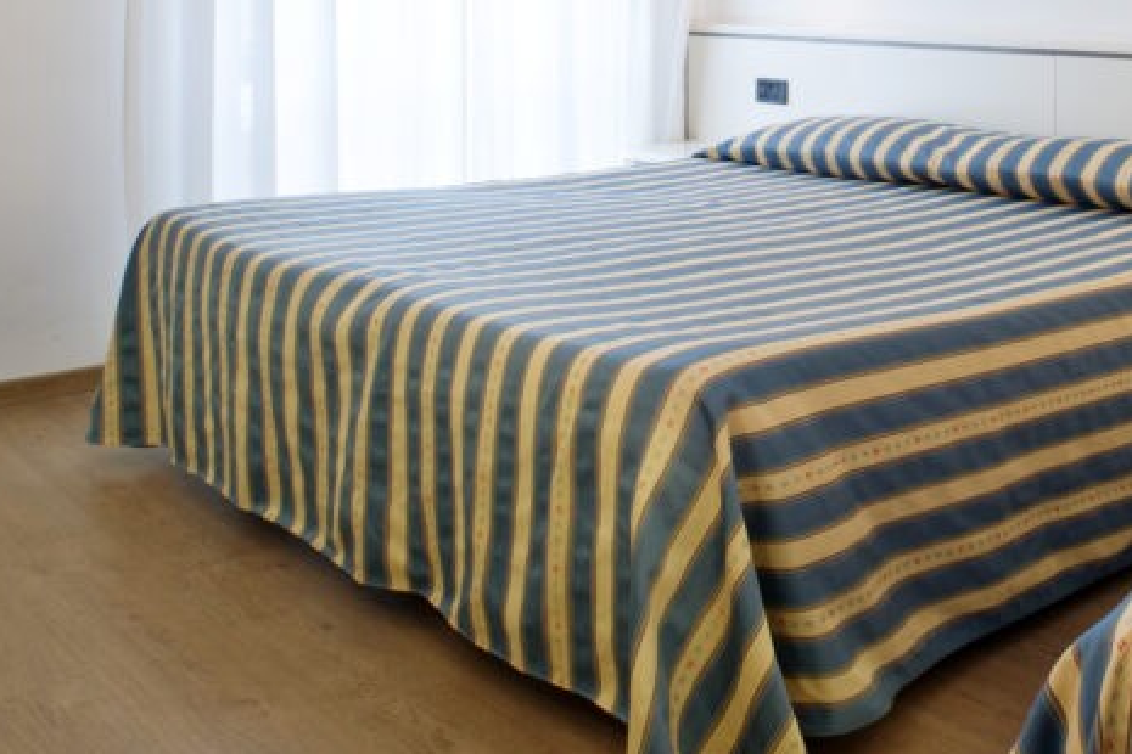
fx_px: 1383
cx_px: 903
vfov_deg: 28.9
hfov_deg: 42.5
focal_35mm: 44
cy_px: 33
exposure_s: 1
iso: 160
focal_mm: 20
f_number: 16
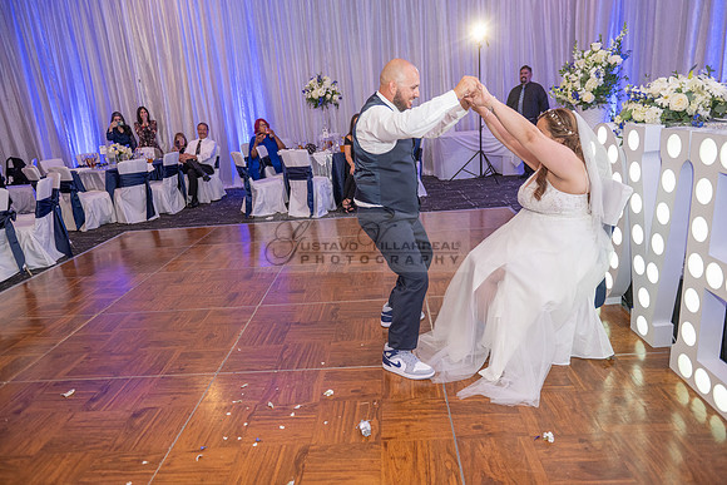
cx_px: 364
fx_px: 485
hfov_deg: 73.7
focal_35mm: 24
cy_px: 242
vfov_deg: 53.2
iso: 1600
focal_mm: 24
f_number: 3.5
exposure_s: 1/200
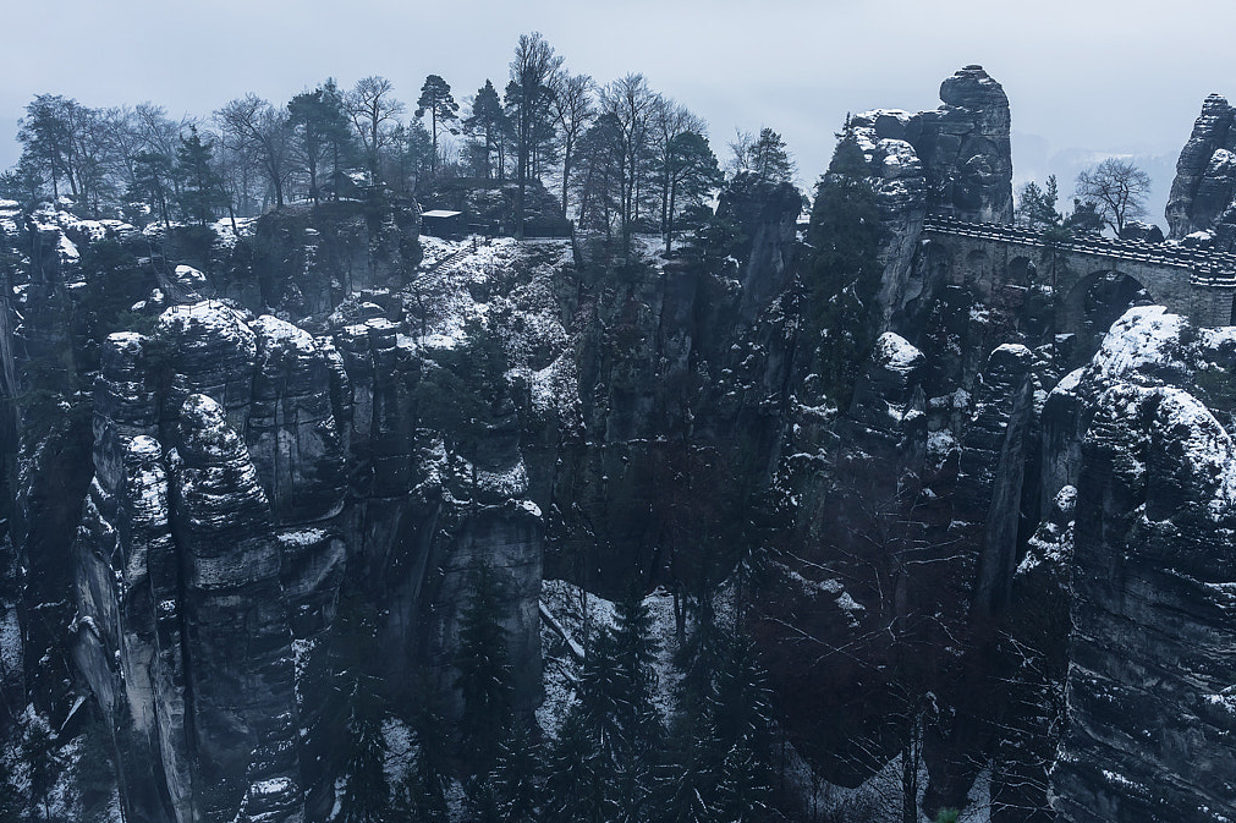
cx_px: 702
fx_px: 1304
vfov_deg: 35.0
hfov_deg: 50.6
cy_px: 388
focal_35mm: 38
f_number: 8
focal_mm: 24
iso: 100
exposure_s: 10
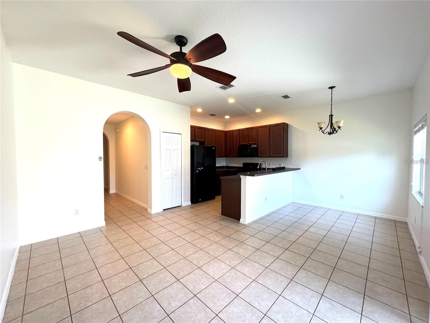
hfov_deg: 102.1
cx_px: 215
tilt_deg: -1.9
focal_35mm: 14
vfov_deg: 85.7
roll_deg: -0.2
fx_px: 174
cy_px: 162
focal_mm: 2.22
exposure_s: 1/120
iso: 160
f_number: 2.2
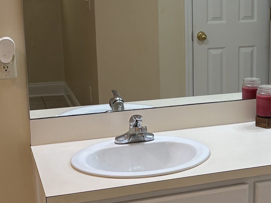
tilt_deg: -11.7
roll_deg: -0.7
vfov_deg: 18.4
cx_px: 245
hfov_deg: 23.7
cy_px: 84
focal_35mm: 80
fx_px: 626
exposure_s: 1/122
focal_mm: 5.96
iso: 125
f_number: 1.6
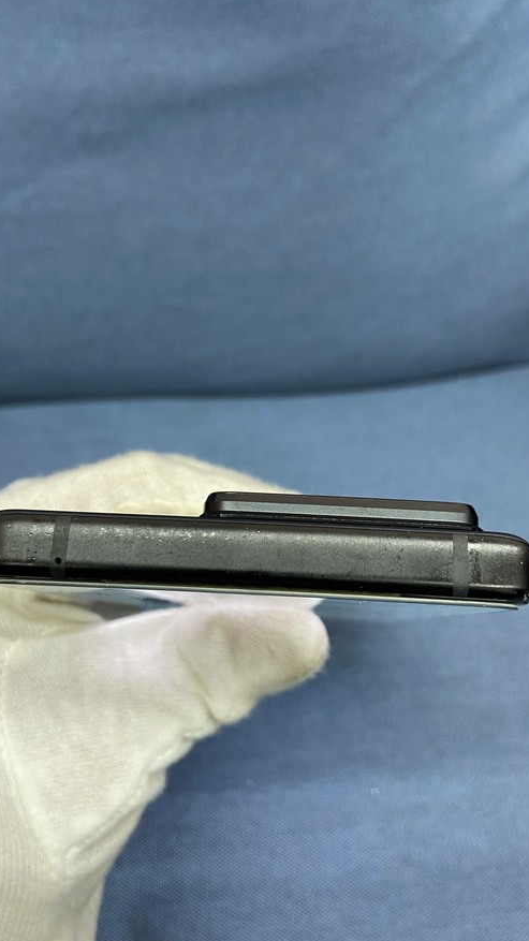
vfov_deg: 62.6
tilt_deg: -50.8
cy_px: 451
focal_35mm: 31
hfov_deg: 37.8
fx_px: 773
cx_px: 260
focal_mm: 4.25
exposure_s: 1/60
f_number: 1.8
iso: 125
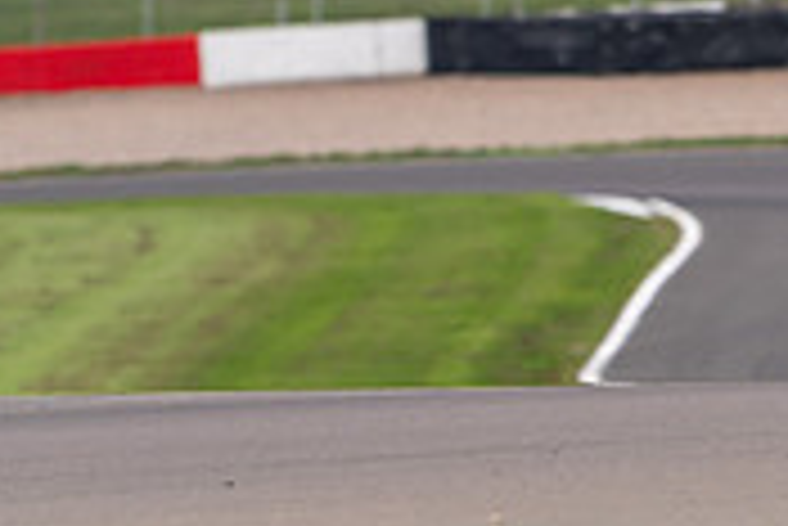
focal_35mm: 1190
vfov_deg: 1.2
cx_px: 923
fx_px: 26069
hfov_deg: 1.7
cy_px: -236
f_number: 5.6
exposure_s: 1/500
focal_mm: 326
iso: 125
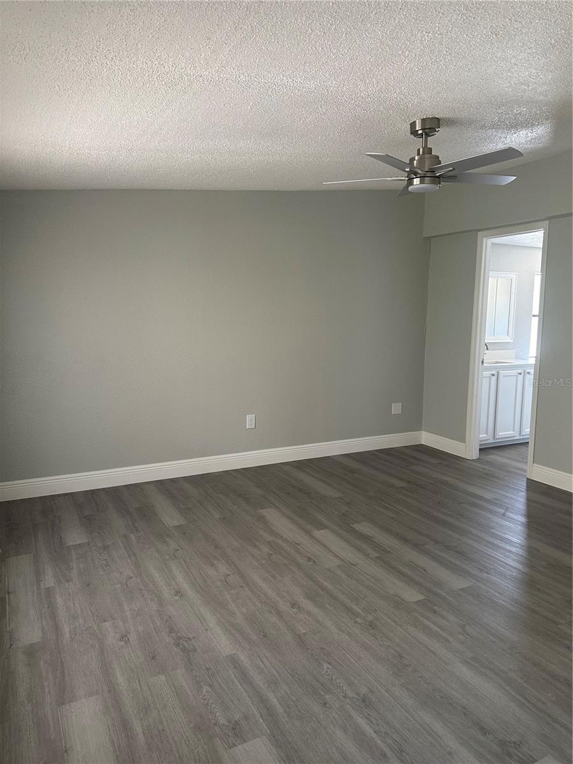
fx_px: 530
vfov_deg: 71.6
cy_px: 382
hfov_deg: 56.8
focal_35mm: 24
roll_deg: -1.8
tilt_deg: -5.8
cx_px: 286
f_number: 1.78
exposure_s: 1/79
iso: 250
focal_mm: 6.86
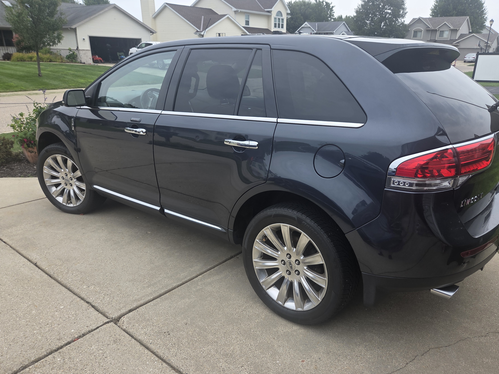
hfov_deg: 67.2
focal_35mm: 26
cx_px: 272
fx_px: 375
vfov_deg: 53.0
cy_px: 204
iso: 80
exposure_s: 1/2192
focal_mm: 5.4
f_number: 1.8
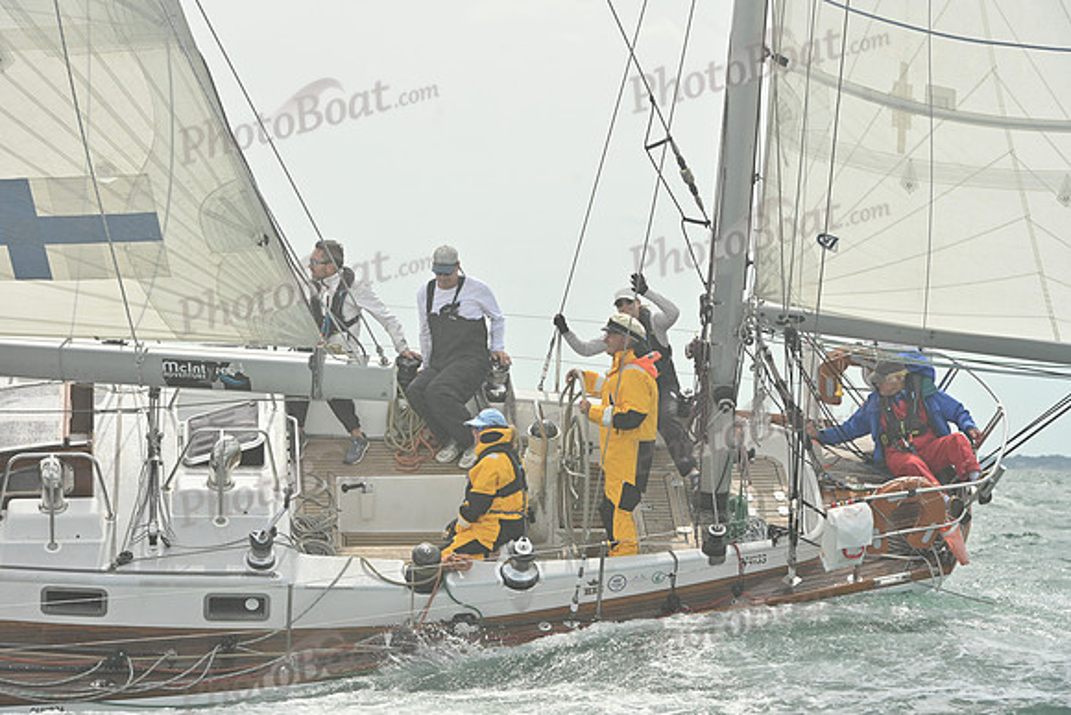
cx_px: 536
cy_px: 358
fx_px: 3333
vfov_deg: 12.2
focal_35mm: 112
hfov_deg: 18.3
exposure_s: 1/1250
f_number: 10
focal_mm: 112
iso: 320
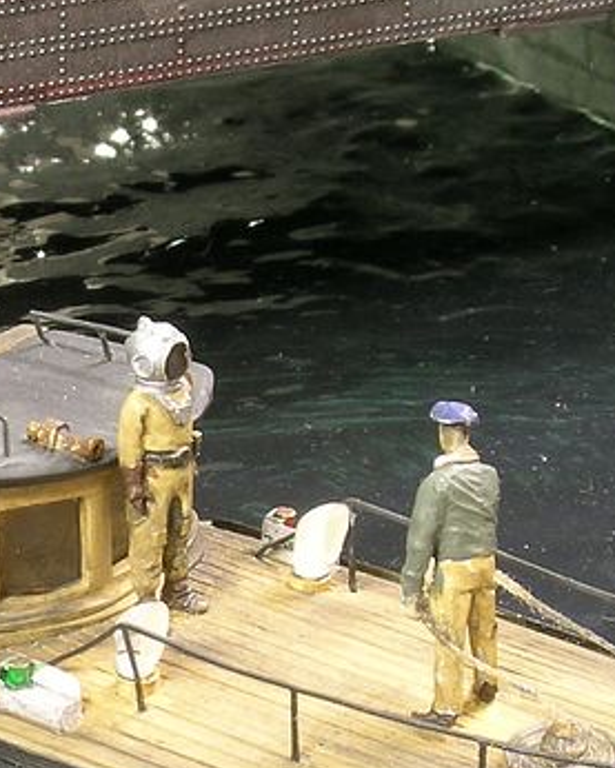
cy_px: 613
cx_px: -27
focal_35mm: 153
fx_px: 3480
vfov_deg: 12.5
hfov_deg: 10.0
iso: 50
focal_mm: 11.1
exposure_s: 3.86
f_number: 7.9
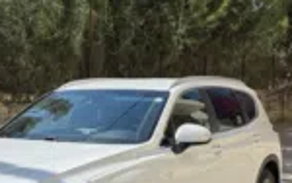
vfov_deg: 19.9
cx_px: 101
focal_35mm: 65
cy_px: 132
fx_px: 518
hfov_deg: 31.3
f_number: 1.7
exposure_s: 1/10000
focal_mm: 6.3
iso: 80
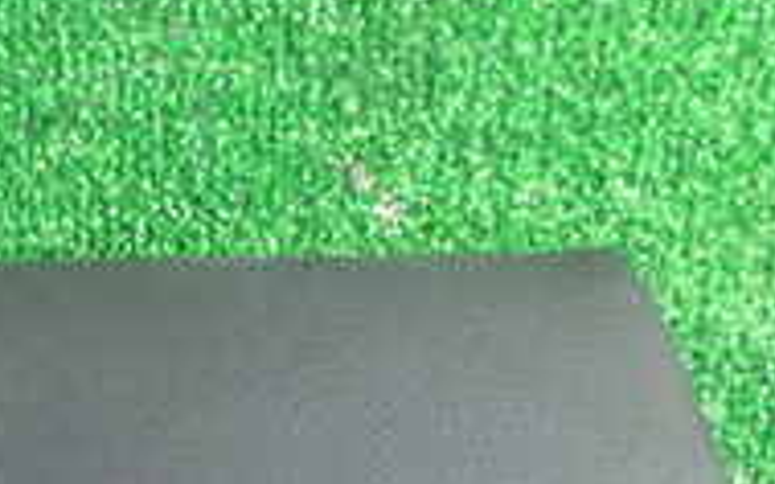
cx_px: 86
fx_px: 2133
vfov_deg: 12.0
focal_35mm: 101
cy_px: 833
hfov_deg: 20.2
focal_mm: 5.4
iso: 400
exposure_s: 1/30
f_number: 2.3
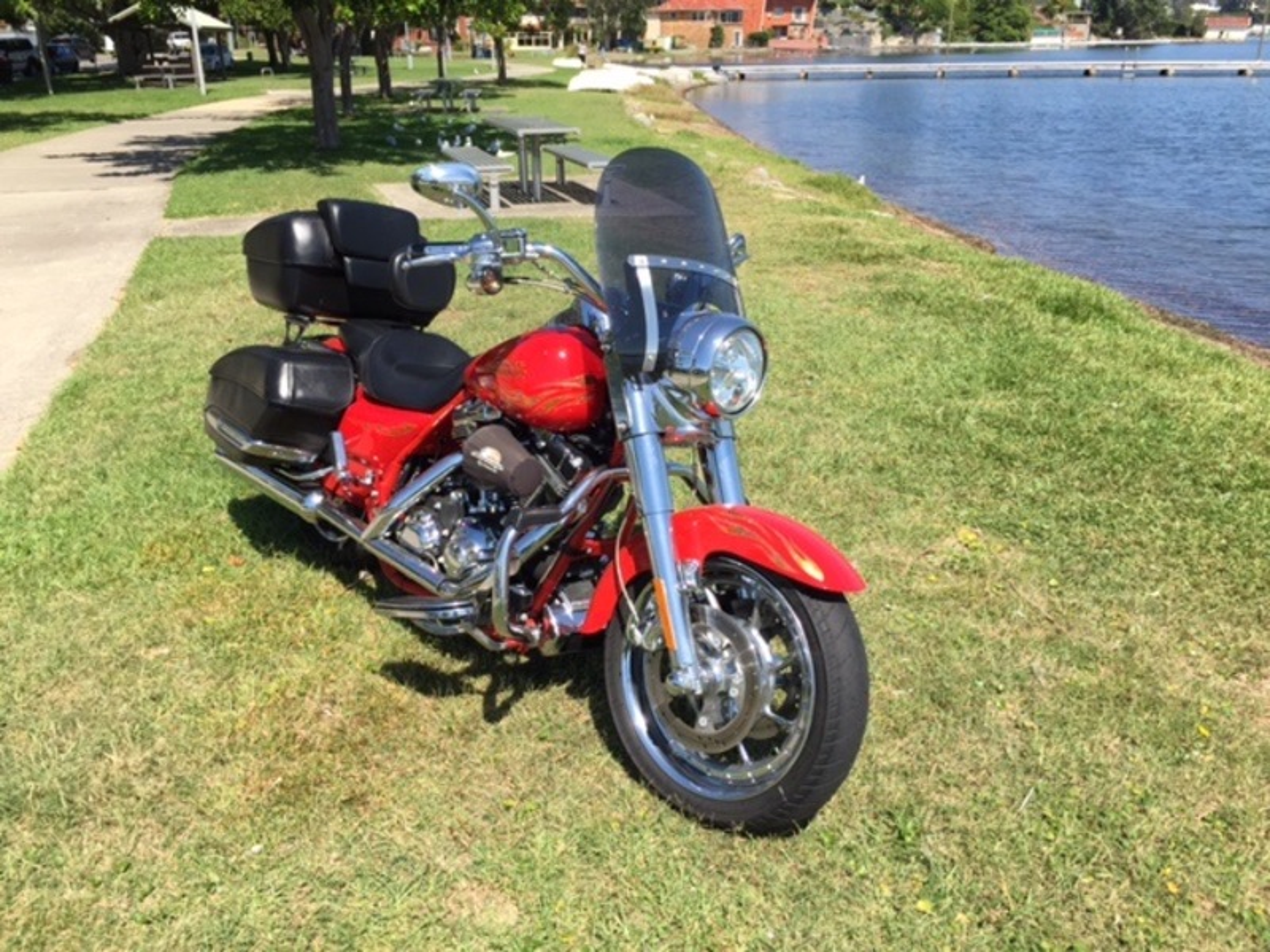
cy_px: 476
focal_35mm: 29
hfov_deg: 61.7
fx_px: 1064
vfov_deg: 48.2
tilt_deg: -21.0
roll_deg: -1.9
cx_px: 635
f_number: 2.2
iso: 32
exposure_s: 1/1464
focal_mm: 4.15
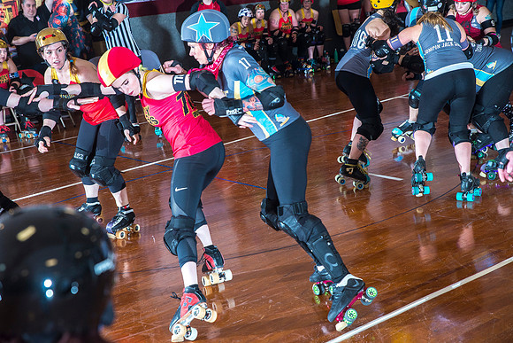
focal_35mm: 62
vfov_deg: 21.9
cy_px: 172
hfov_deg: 32.4
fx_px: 884
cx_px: 256
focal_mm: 62
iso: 800
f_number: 5.6
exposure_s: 1/160
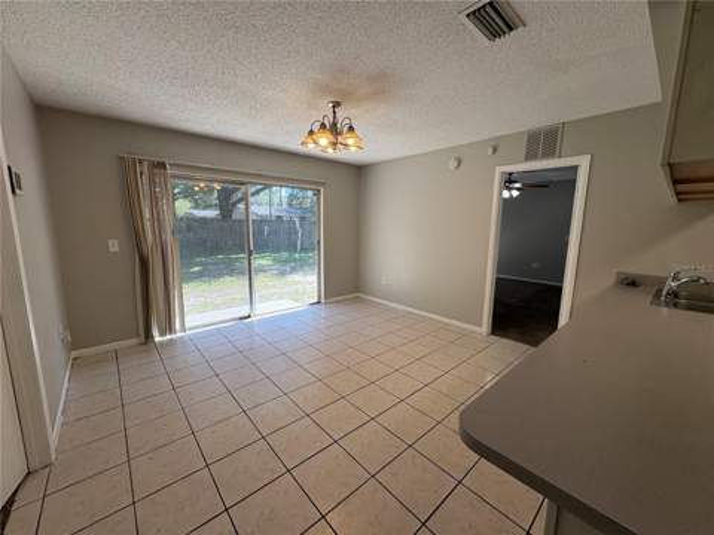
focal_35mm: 14
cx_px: 357
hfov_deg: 102.1
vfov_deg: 85.7
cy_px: 268
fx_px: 289
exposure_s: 1/228
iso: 64
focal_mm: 2.22
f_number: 2.2
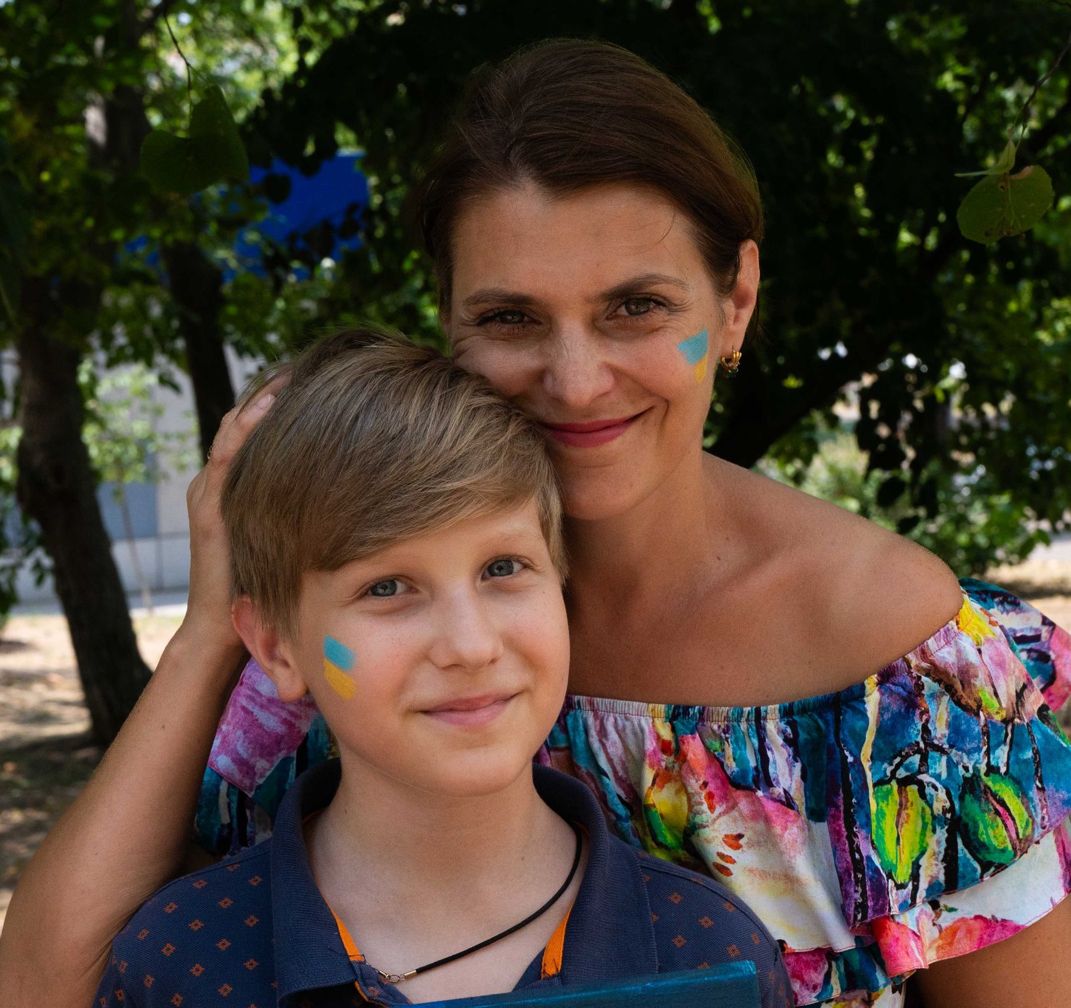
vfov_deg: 20.7
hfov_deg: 22.0
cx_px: 569
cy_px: 508
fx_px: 2753
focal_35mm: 81
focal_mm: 57
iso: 1600
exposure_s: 1/800
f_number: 11
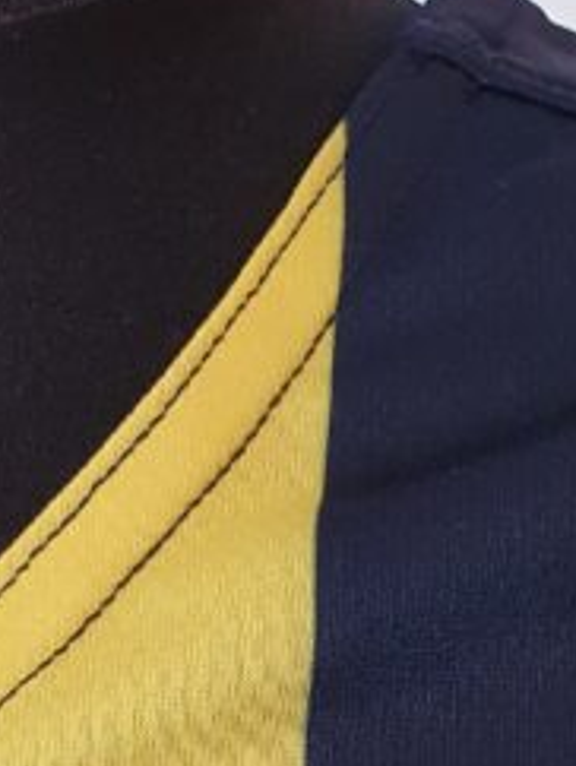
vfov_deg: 16.2
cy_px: 1171
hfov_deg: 13.1
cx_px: 690
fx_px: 2436
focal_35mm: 110
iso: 200
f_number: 2.4
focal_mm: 4.32
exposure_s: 1/50
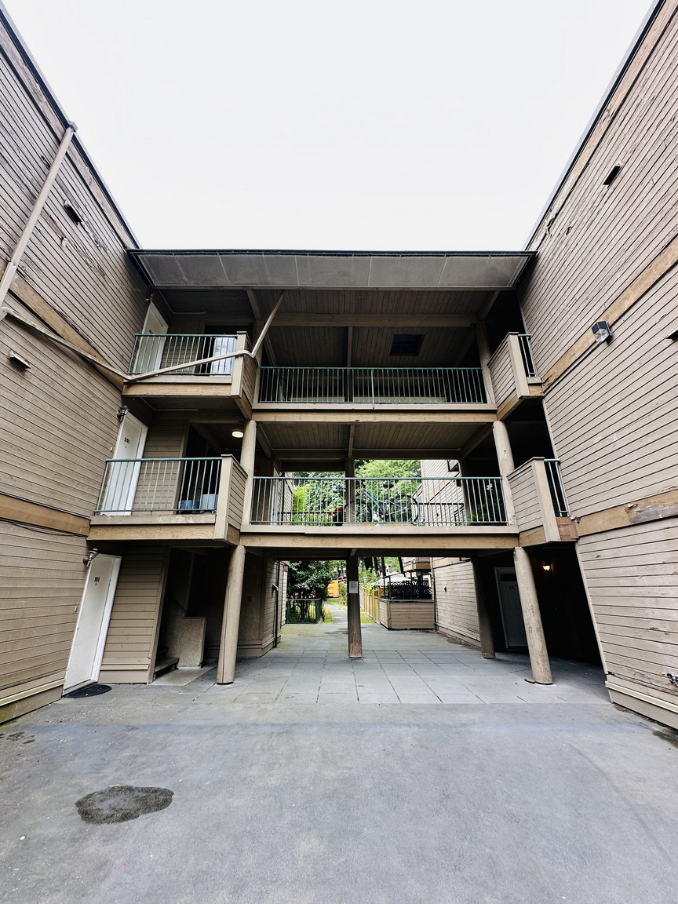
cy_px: 452
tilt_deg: +21.9
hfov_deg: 85.7
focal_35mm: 14
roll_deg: -0.4
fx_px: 366
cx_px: 339
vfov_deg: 102.1
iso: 50
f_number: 2.2
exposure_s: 1/99
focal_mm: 2.22
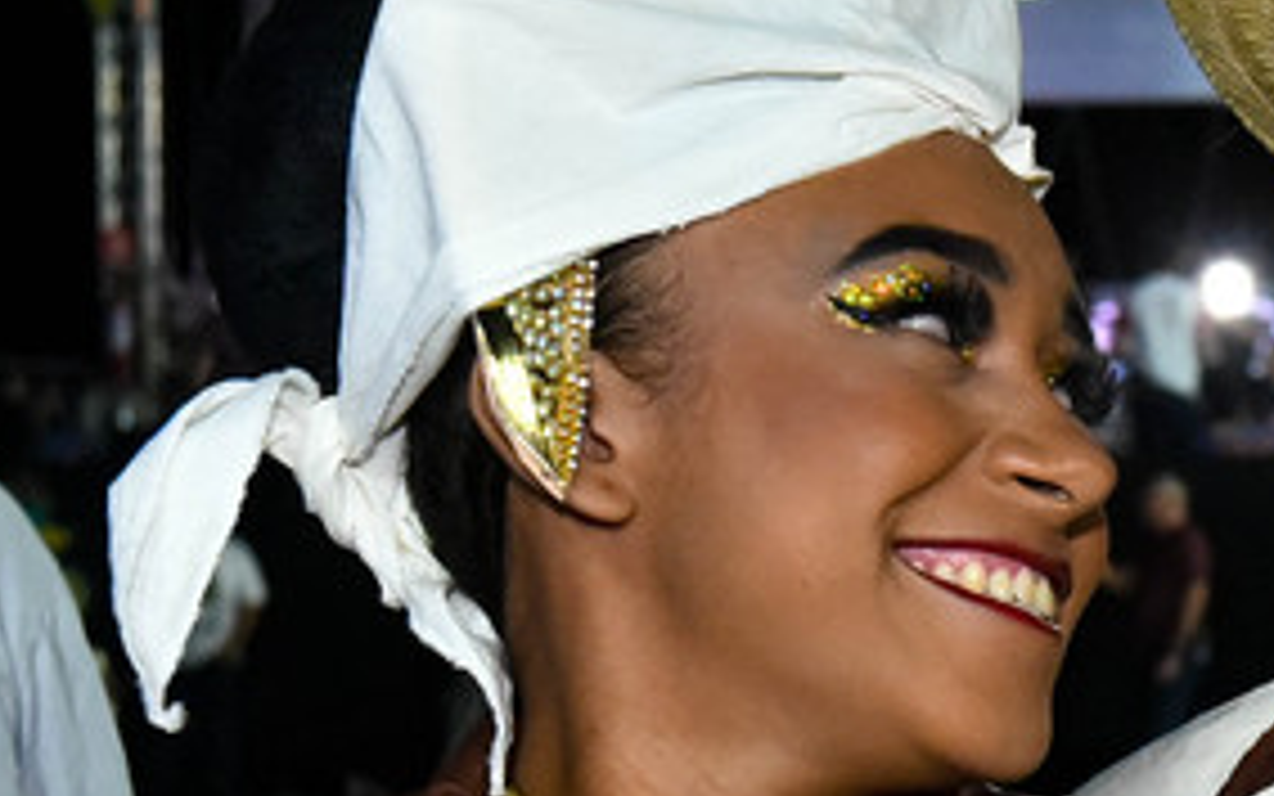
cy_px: 841
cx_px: 1409
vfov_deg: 6.9
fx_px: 6598
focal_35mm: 190
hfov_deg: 10.9
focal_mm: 44
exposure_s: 1/160
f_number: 6.3
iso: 2500
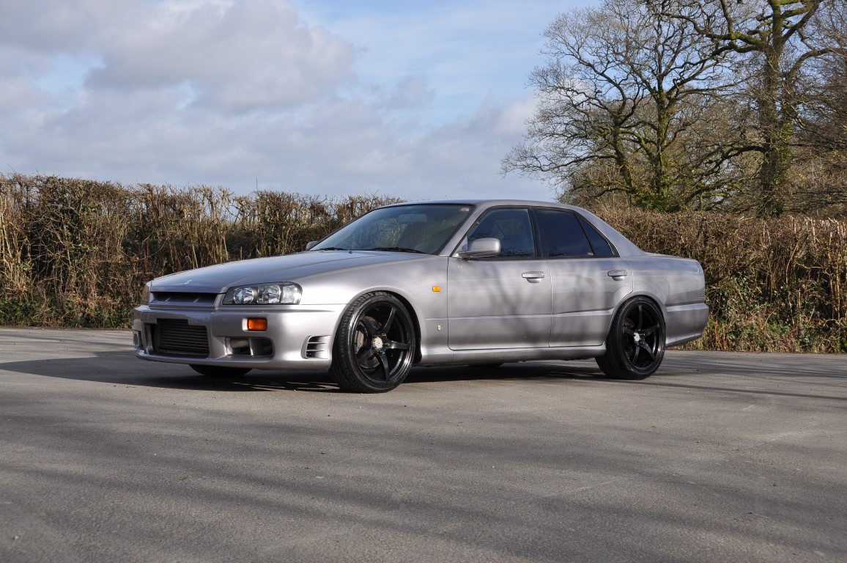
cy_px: 282
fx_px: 1199
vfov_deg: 26.4
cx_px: 424
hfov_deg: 38.9
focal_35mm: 51
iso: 200
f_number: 9
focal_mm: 34
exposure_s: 1/320
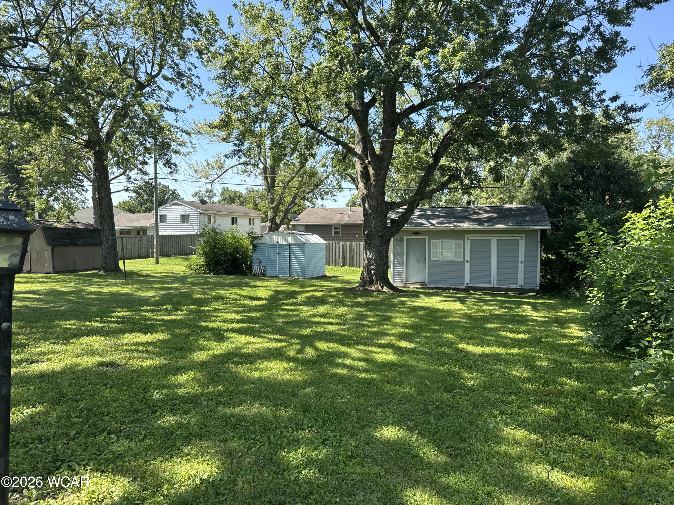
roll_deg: +0.0
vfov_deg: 56.8
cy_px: 252
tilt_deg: -3.1
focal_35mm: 24
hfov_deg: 71.6
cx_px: 337
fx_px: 467
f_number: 1.78
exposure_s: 1/1172
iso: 80
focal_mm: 6.76
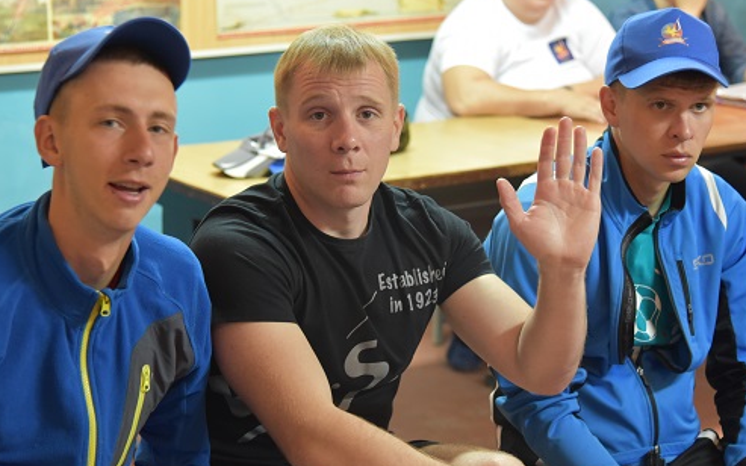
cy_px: 228
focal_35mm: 86
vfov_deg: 15.2
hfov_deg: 24.1
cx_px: 331
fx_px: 1748
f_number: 4
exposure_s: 1/60
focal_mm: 65
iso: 3200
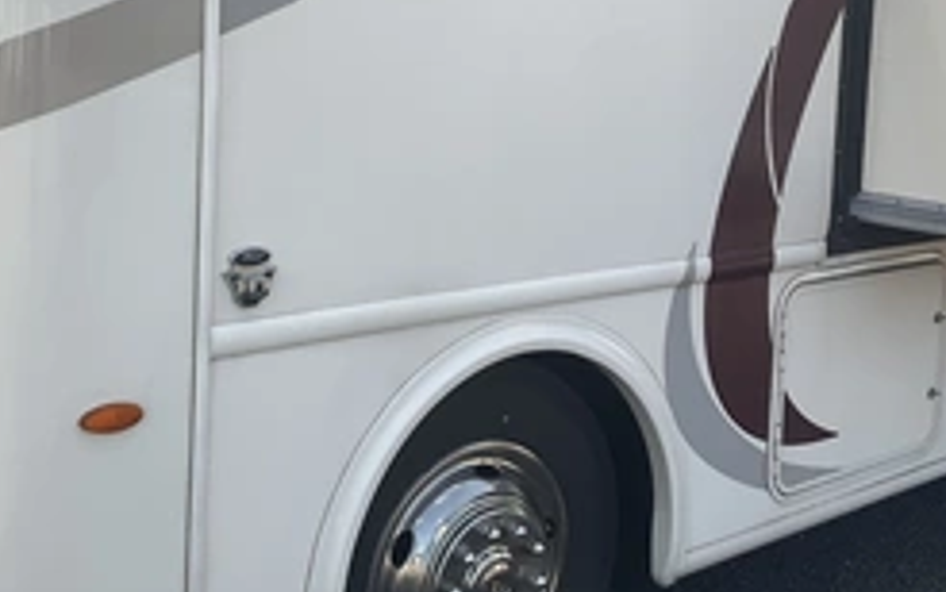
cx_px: 415
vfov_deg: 25.5
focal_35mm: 50
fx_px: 1290
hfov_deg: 40.2
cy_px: 135
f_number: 1.8
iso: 25
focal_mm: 3
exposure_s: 1/929
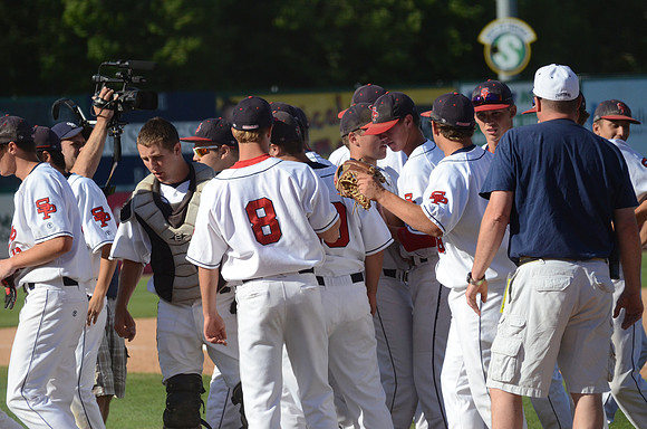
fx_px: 4169
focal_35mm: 232
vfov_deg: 5.9
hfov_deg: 8.9
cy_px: 214
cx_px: 324
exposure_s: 1/8000
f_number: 4.8
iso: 1000
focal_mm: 155
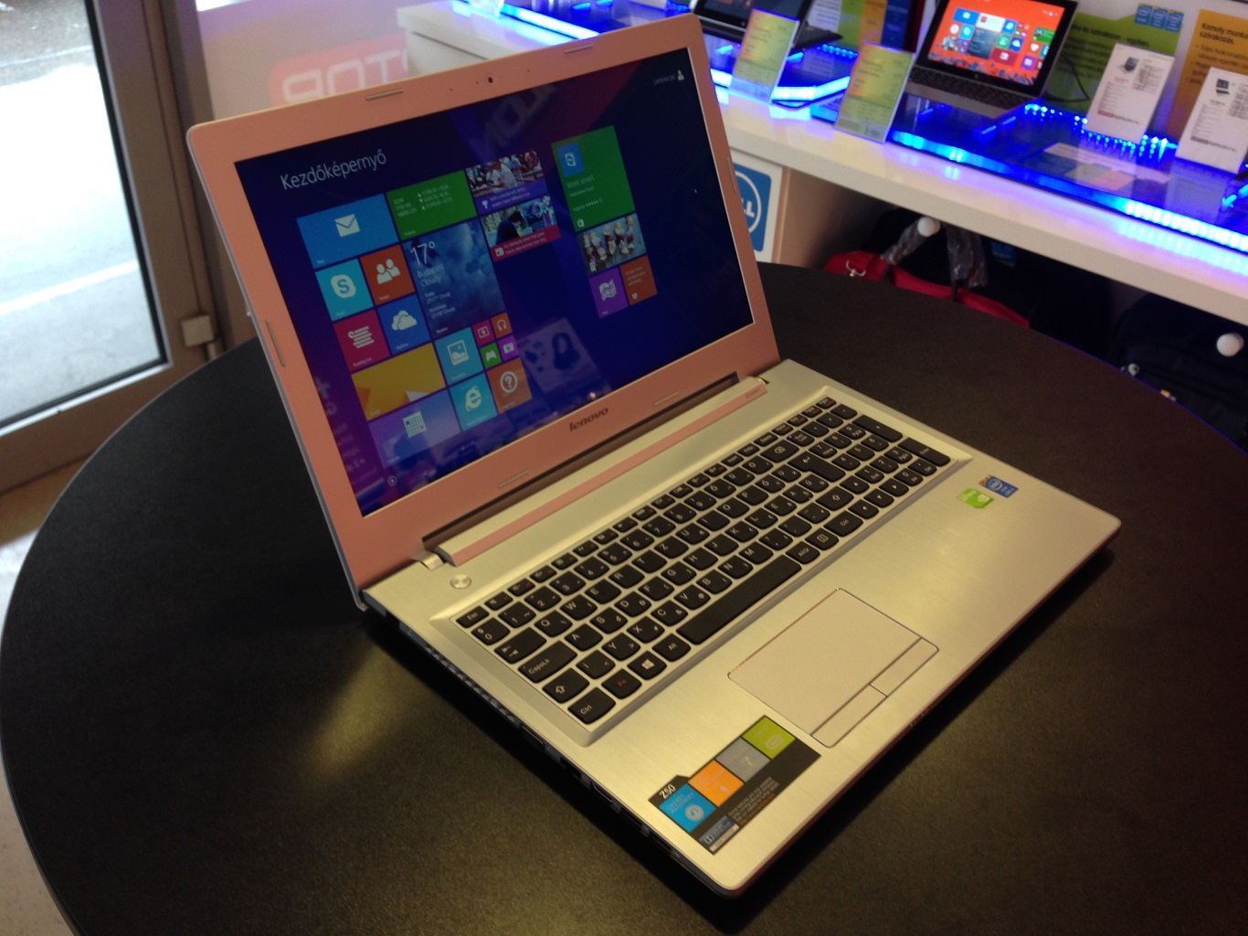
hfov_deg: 55.4
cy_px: 468
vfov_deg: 42.9
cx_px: 624
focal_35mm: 33
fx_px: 1190
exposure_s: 1/20
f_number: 2.4
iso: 64
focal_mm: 4.12
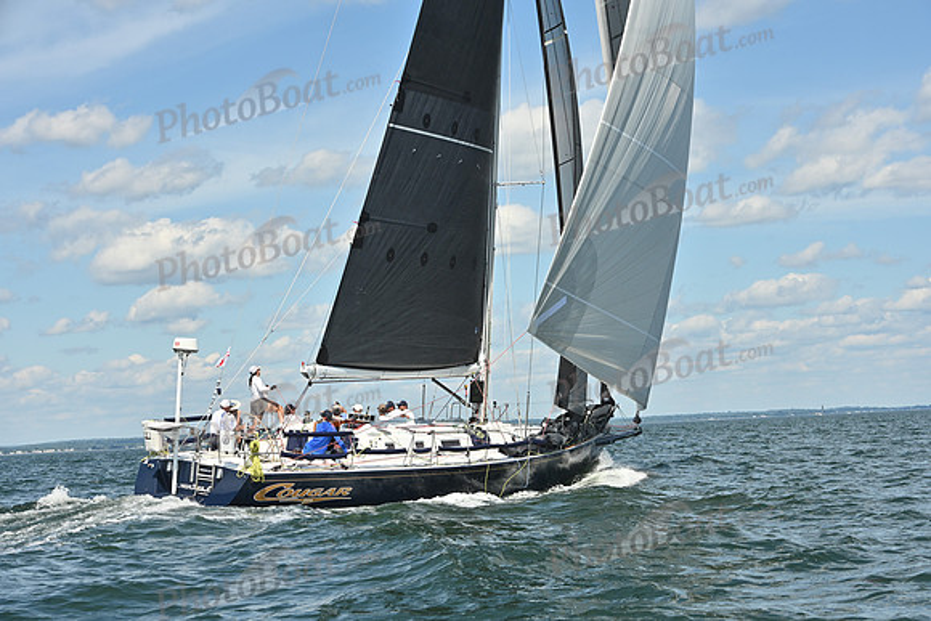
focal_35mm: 70
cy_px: 310
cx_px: 466
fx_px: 1811
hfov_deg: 28.8
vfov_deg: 19.5
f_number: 10
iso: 250
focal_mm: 70
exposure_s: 1/1000
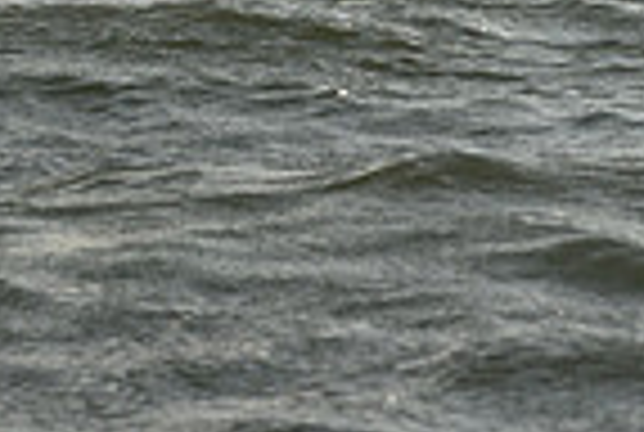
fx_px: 7619
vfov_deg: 3.2
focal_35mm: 425
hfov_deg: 4.8
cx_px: -187
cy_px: -850
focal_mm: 105
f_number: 8
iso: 250
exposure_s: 1/1000
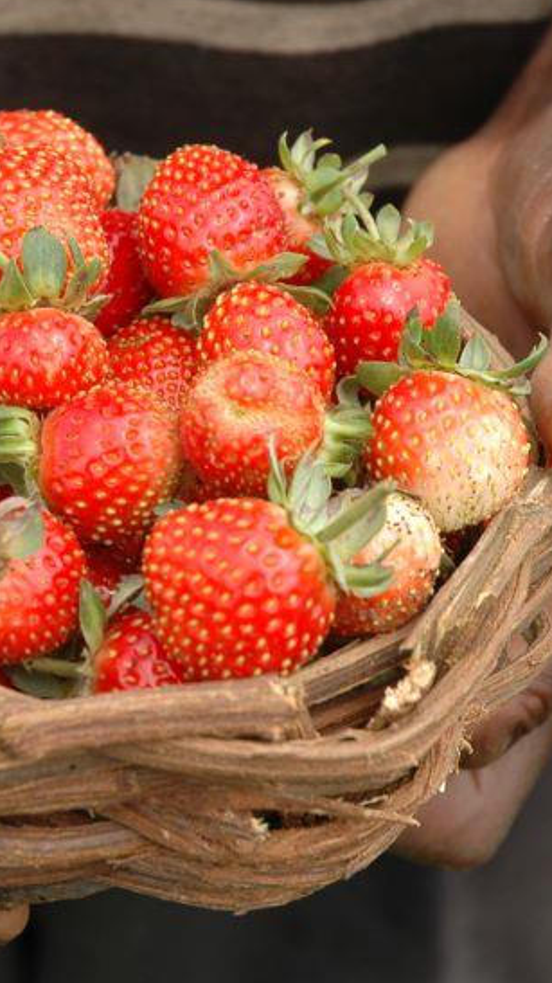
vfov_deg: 13.0
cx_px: 167
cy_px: 419
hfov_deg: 7.3
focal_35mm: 165
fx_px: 4295
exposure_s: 1/400
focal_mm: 56
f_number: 5
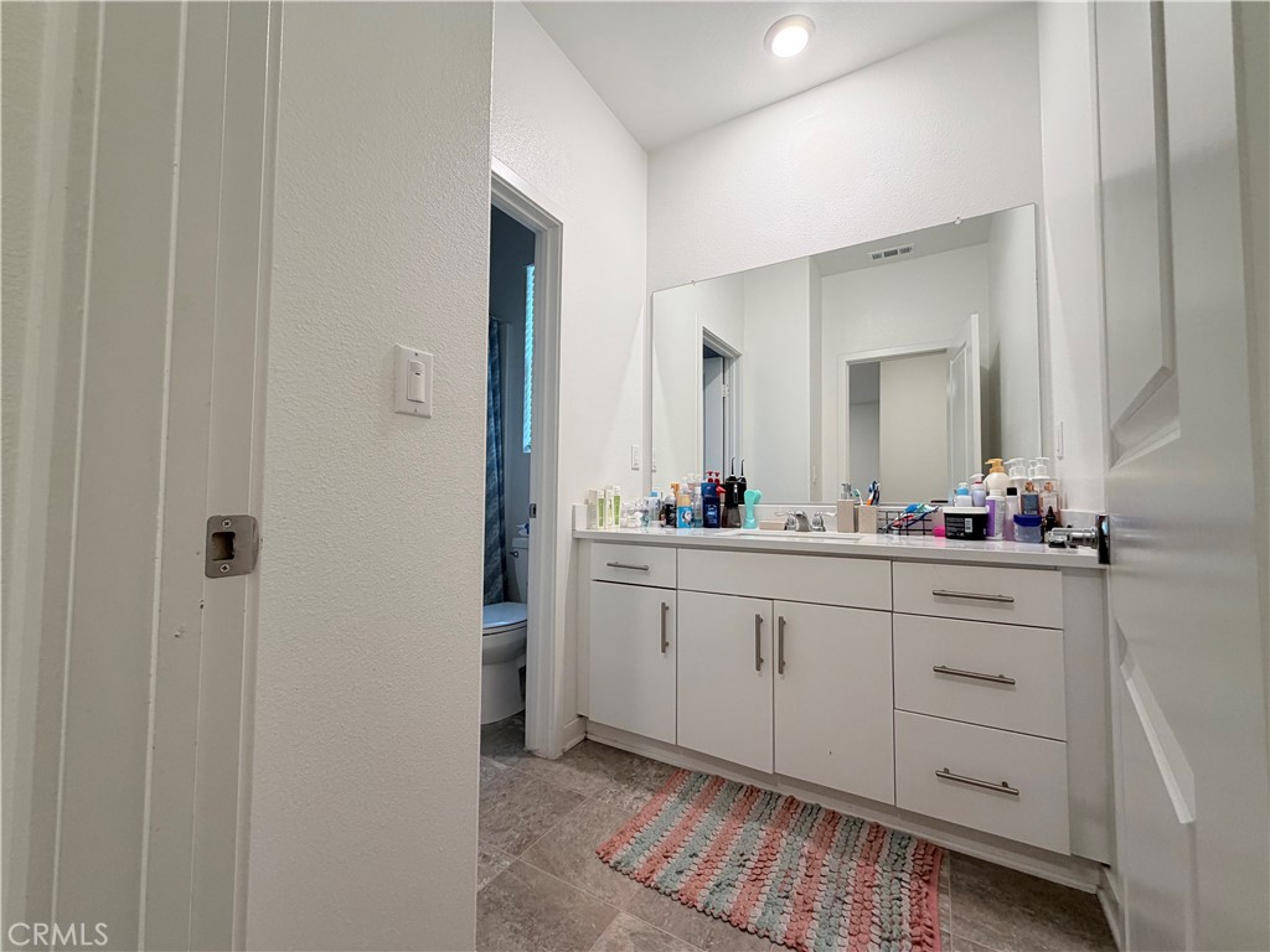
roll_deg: -0.3
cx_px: 635
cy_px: 476
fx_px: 514
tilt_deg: +2.6
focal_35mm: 14
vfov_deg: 85.7
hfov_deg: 102.1
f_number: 2.2
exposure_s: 1/60
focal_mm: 2.22
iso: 160
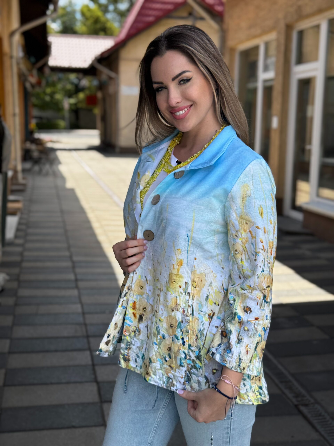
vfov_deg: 39.7
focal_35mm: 48
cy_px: 223
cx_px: 167
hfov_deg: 30.3
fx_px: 618
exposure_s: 1/1637
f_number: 1.78
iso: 64
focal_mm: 6.76
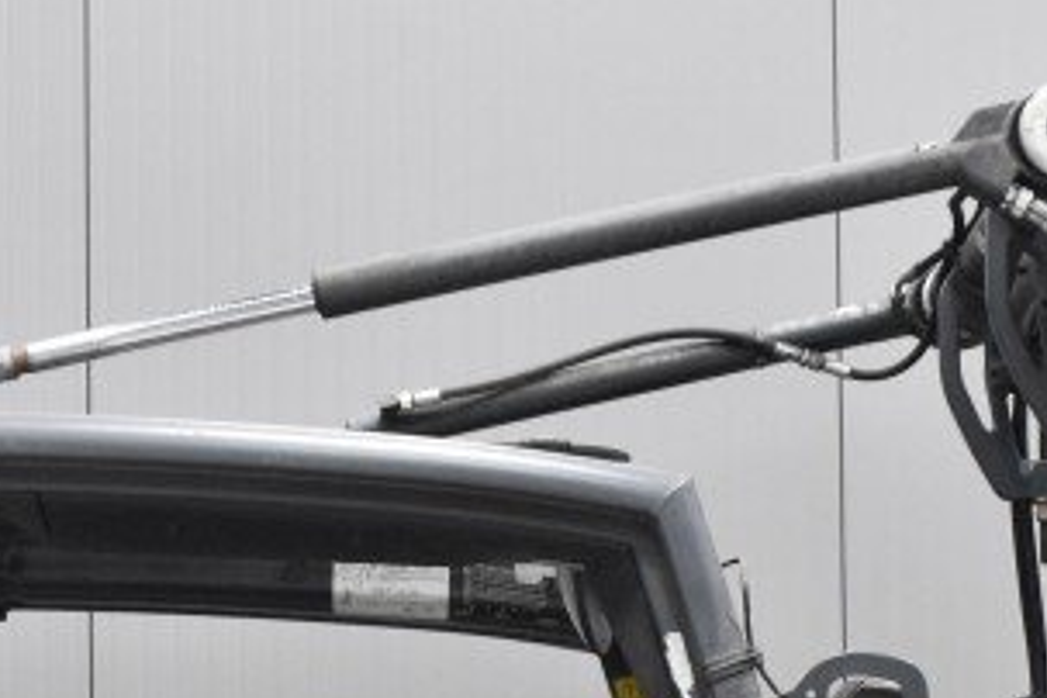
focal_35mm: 119
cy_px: 1078
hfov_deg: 17.2
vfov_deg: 11.0
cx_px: 498
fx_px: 3461
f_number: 4.5
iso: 1600
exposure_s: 1/25
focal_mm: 20
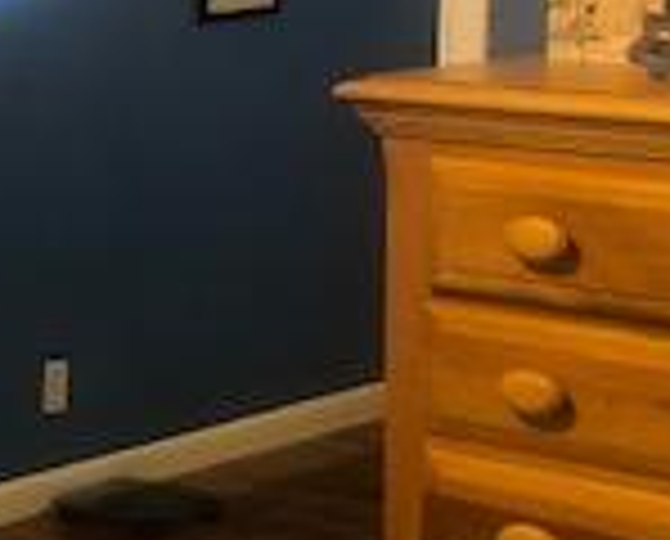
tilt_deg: -6.0
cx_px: -504
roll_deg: +1.2
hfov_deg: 14.6
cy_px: 176
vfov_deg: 13.2
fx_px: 2326
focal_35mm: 117
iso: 40
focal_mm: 3.99
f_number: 1.8
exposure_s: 1/20
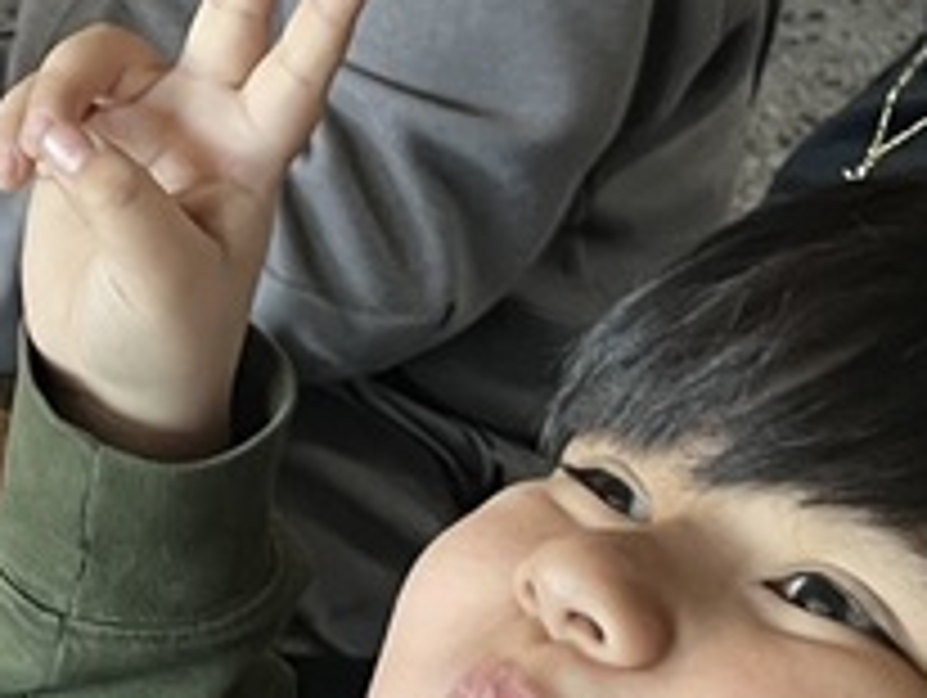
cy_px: 333
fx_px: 3459
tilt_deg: -29.1
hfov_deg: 15.0
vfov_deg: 11.5
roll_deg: +1.5
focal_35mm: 129
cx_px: -22
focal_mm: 5.1
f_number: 1.6
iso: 320
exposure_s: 1/60
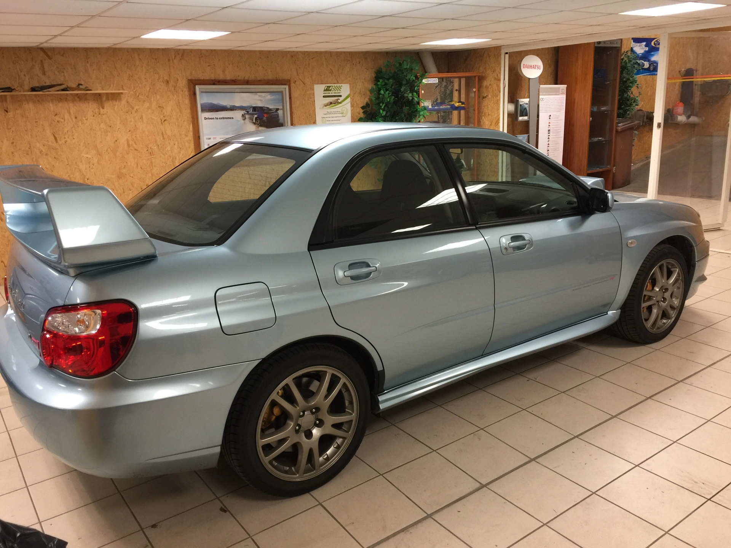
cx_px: 366
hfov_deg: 61.7
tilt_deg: -15.4
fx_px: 612
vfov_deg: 48.2
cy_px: 274
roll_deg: +1.9
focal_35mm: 29
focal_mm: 4.15
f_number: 2.2
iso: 64
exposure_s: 1/17
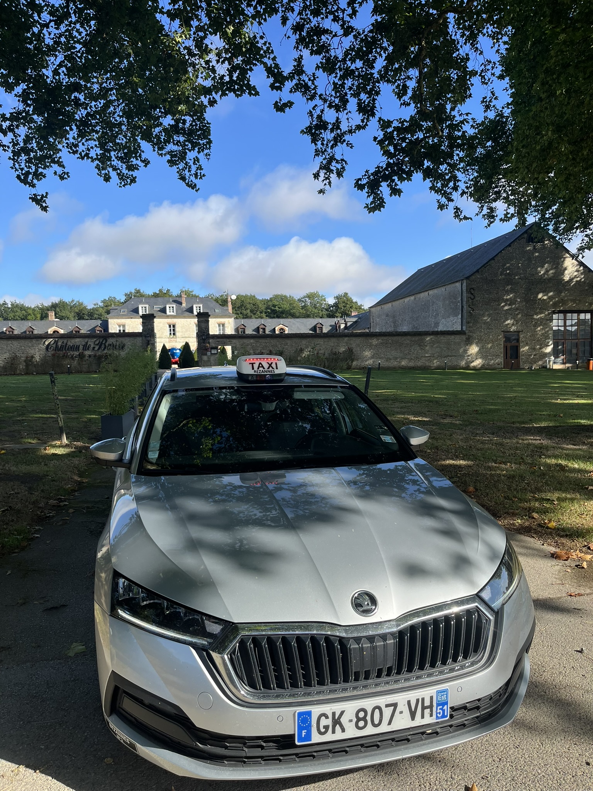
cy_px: 396
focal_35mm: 26
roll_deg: +0.6
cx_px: 296
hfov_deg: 53.1
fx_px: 594
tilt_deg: -3.8
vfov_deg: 67.3
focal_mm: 5.1
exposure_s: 1/1957
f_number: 1.6
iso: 50
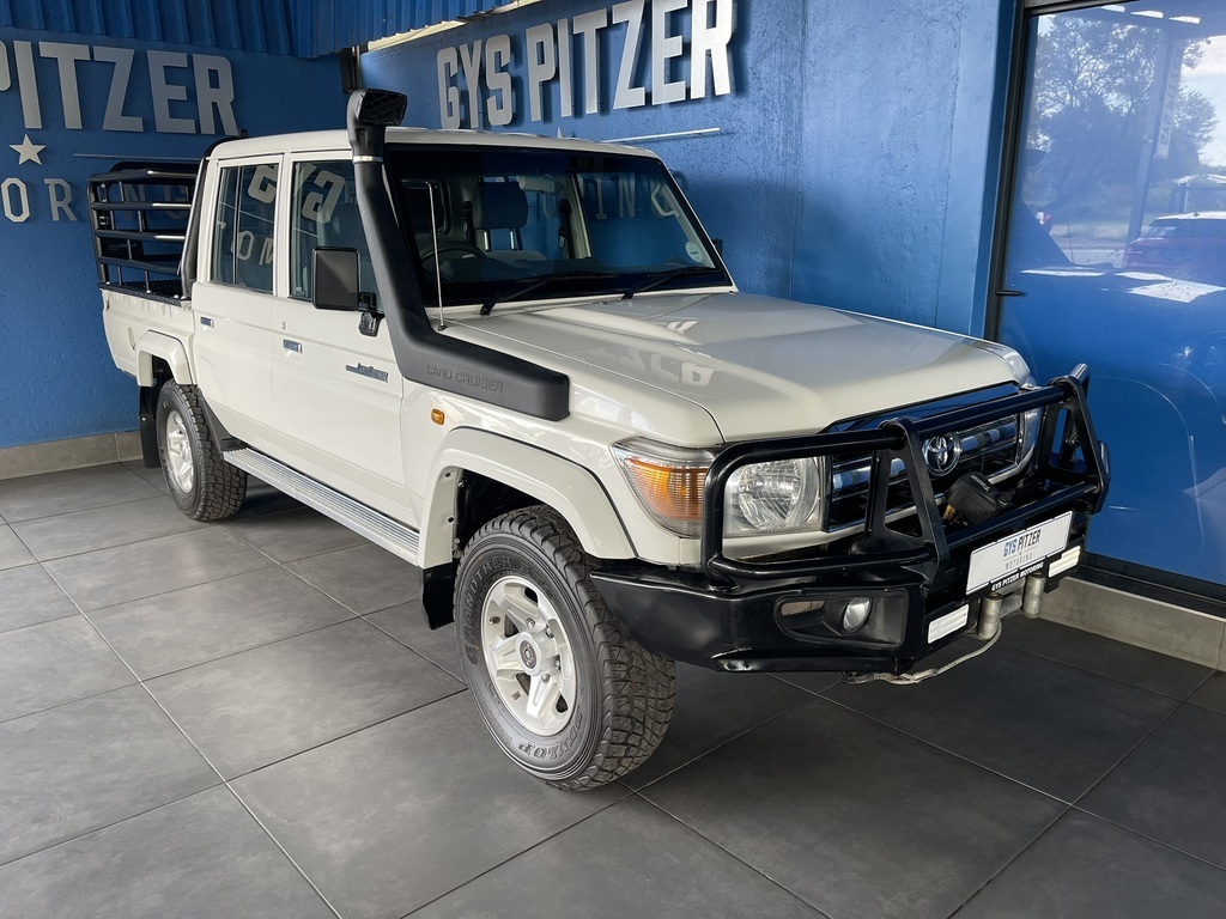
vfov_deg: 54.9
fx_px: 885
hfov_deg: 69.4
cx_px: 613
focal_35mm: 25
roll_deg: +1.3
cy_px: 460
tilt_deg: -15.0
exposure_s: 1/121
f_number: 1.6
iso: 80
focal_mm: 5.1
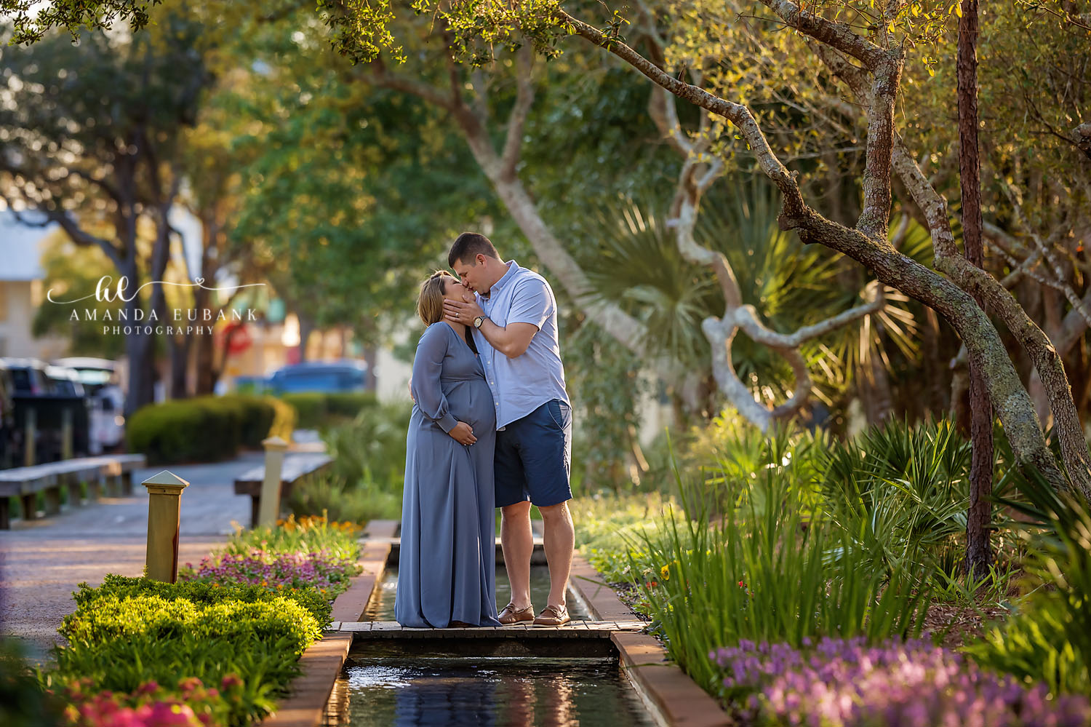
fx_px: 6059
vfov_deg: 6.9
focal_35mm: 200
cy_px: 364
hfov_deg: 10.3
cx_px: 546
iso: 400
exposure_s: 1/800
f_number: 3.5
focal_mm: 200
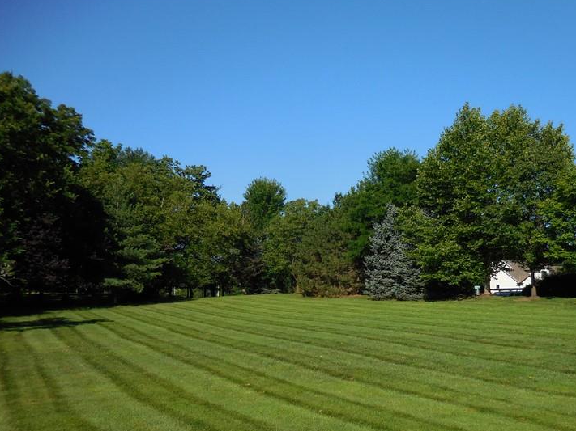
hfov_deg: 50.9
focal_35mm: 36
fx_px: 599
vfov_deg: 39.0
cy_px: 301
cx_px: 354
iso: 125
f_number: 3.3
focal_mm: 4.5
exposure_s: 1/2000
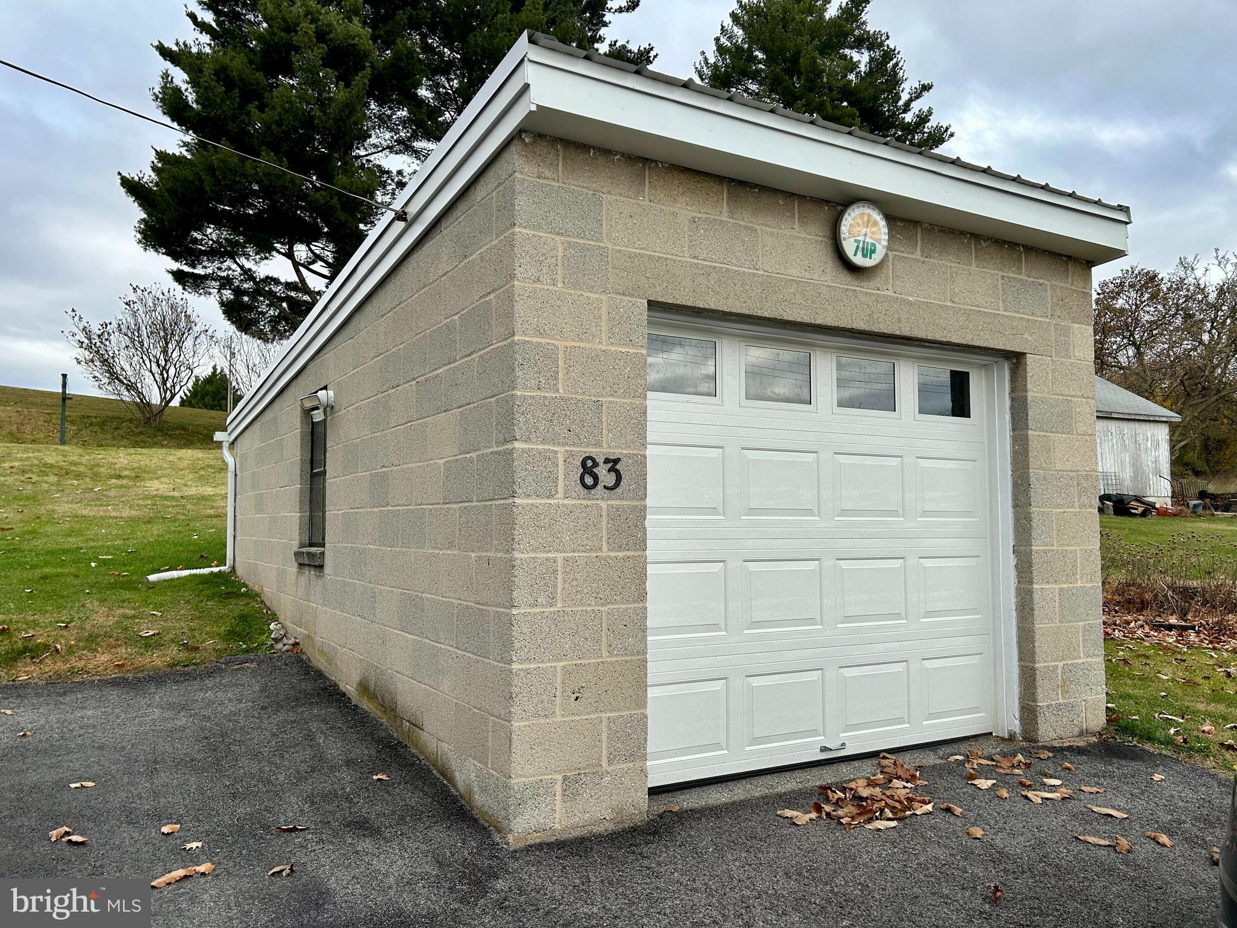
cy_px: 464
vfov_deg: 53.1
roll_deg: +0.4
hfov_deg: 67.3
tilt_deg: +3.4
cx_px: 618
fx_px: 929
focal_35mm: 26
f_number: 1.5
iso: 50
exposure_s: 1/1779
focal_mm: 5.7
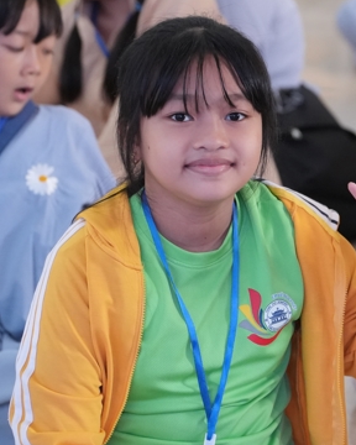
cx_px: 467
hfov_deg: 7.4
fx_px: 2713
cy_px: 286
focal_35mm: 206
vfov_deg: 9.4
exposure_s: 1/320
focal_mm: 81
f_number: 3.2
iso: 4000
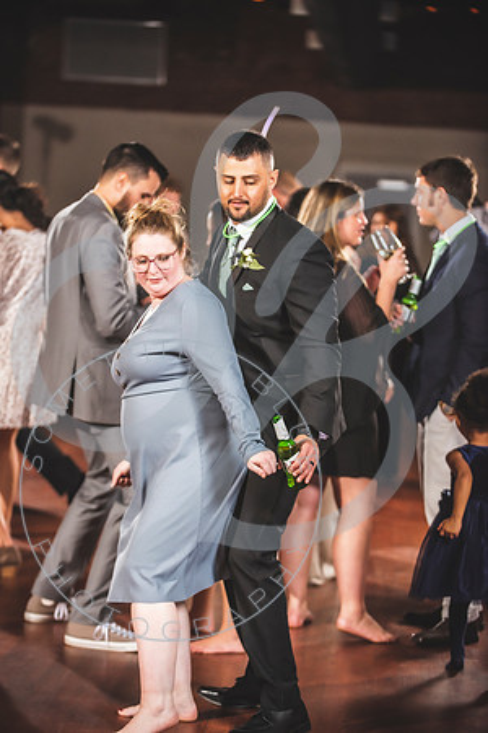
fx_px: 2236
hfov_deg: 12.5
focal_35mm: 110
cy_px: 366
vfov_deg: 18.6
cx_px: 244
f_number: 2.8
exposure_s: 1/200
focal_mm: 110
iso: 1250
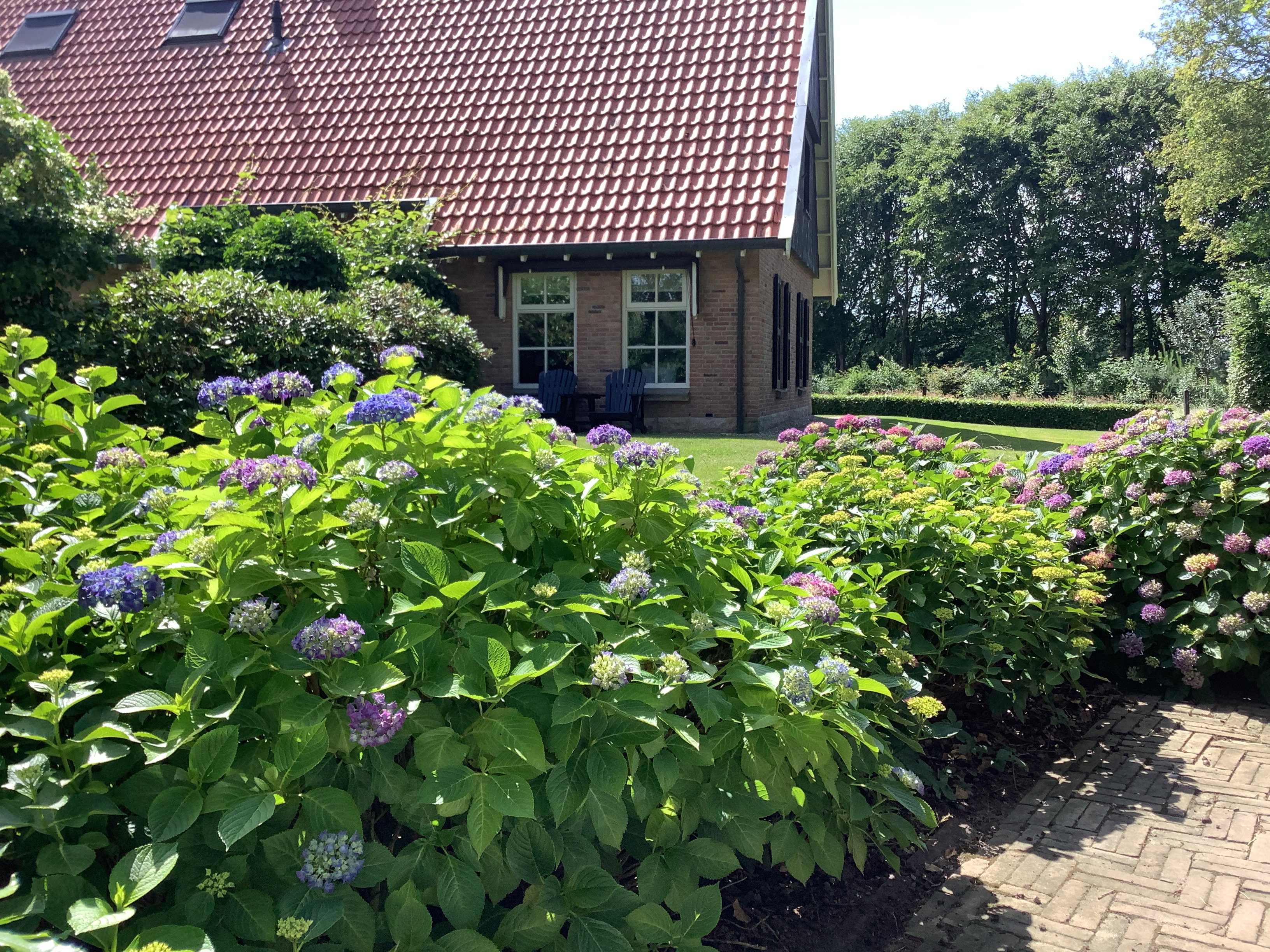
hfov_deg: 58.4
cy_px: 476
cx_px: 635
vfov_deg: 45.4
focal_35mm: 31
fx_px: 1137
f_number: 2.4
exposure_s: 1/413
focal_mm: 3.3
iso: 25
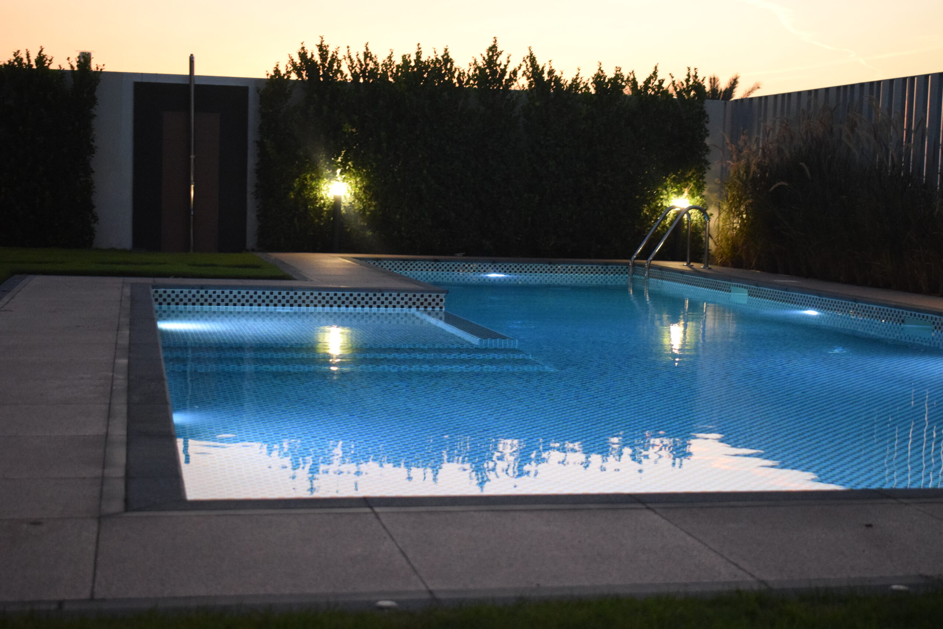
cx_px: 472
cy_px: 314
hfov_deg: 35.1
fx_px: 1493
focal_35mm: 57
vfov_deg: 23.8
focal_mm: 38
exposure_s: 1/60
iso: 3200
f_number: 4.8
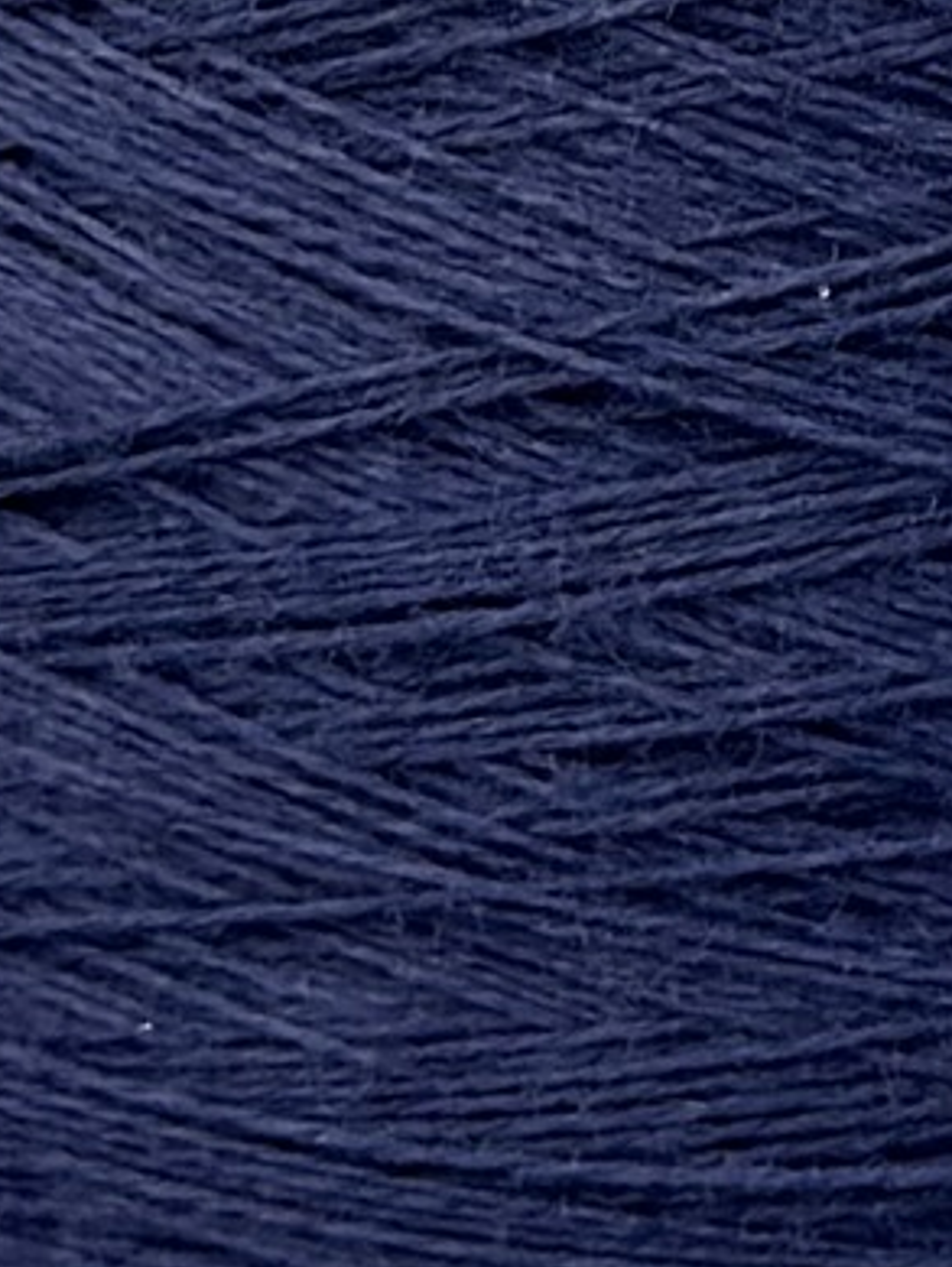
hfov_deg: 11.3
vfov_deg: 14.0
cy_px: -991
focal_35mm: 126
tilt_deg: -10.3
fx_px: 4615
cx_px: 1407
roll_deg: -1.5
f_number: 1.78
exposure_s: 1/526
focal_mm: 6.76
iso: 64
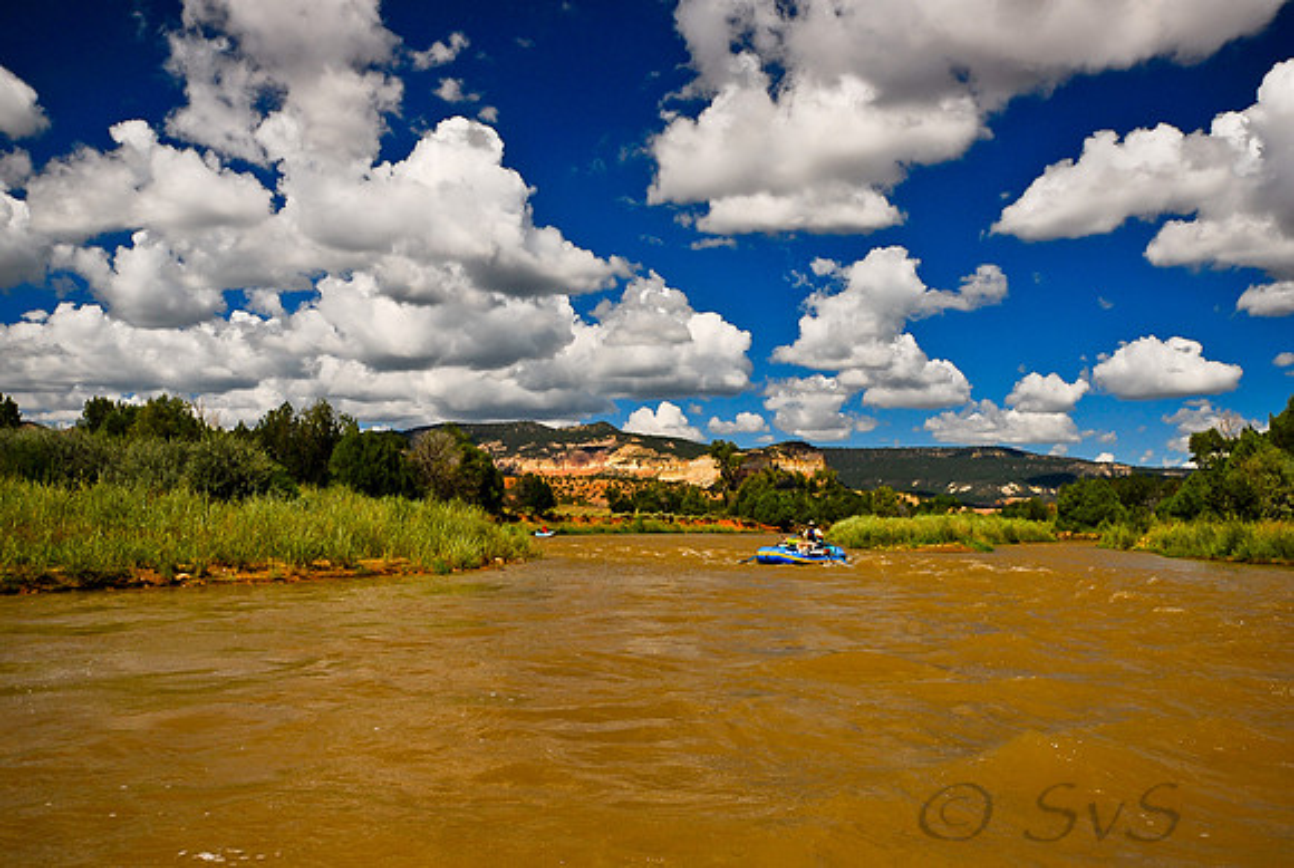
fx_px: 1080
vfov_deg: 43.8
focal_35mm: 30
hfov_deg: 61.8
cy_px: 434
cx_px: 647
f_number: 9
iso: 100
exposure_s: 1/125
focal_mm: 20
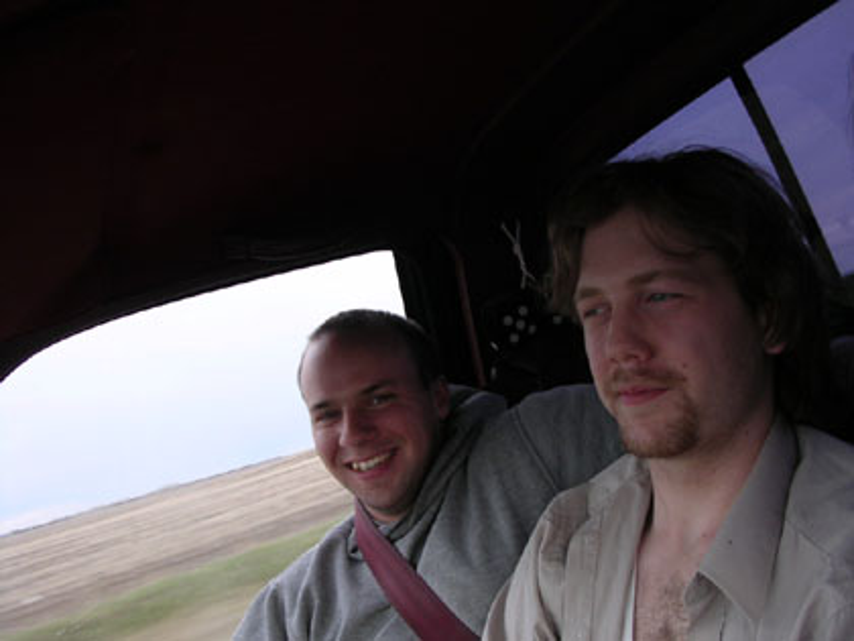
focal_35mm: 38
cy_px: 320
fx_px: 937
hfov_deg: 49.0
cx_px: 427
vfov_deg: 37.7
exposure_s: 1/68
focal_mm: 5.8
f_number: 2.8
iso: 100
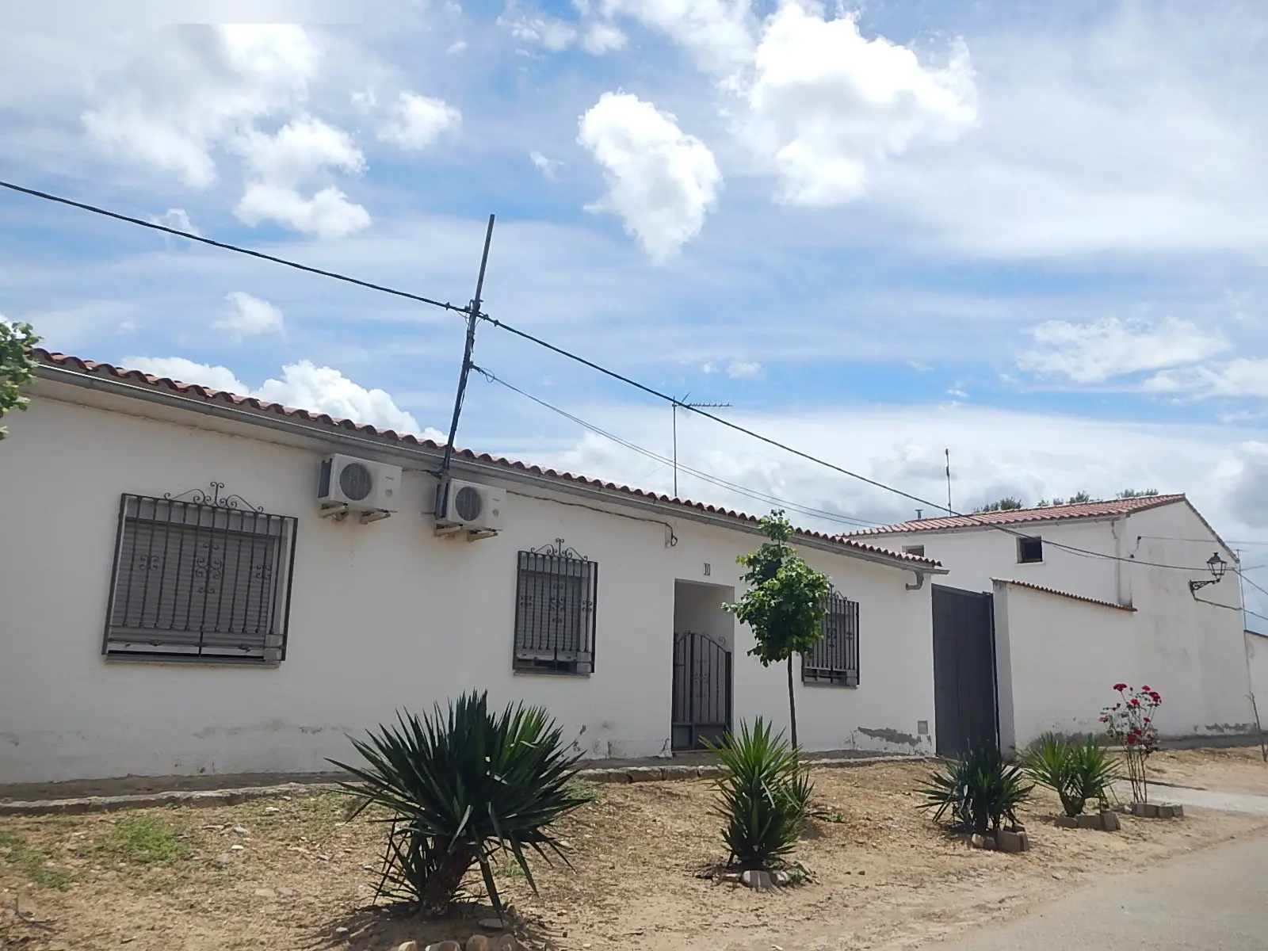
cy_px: 476
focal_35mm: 28
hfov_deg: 63.4
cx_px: 634
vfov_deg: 49.7
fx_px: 1026
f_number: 7.8
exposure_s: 1/500
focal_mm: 5
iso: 125
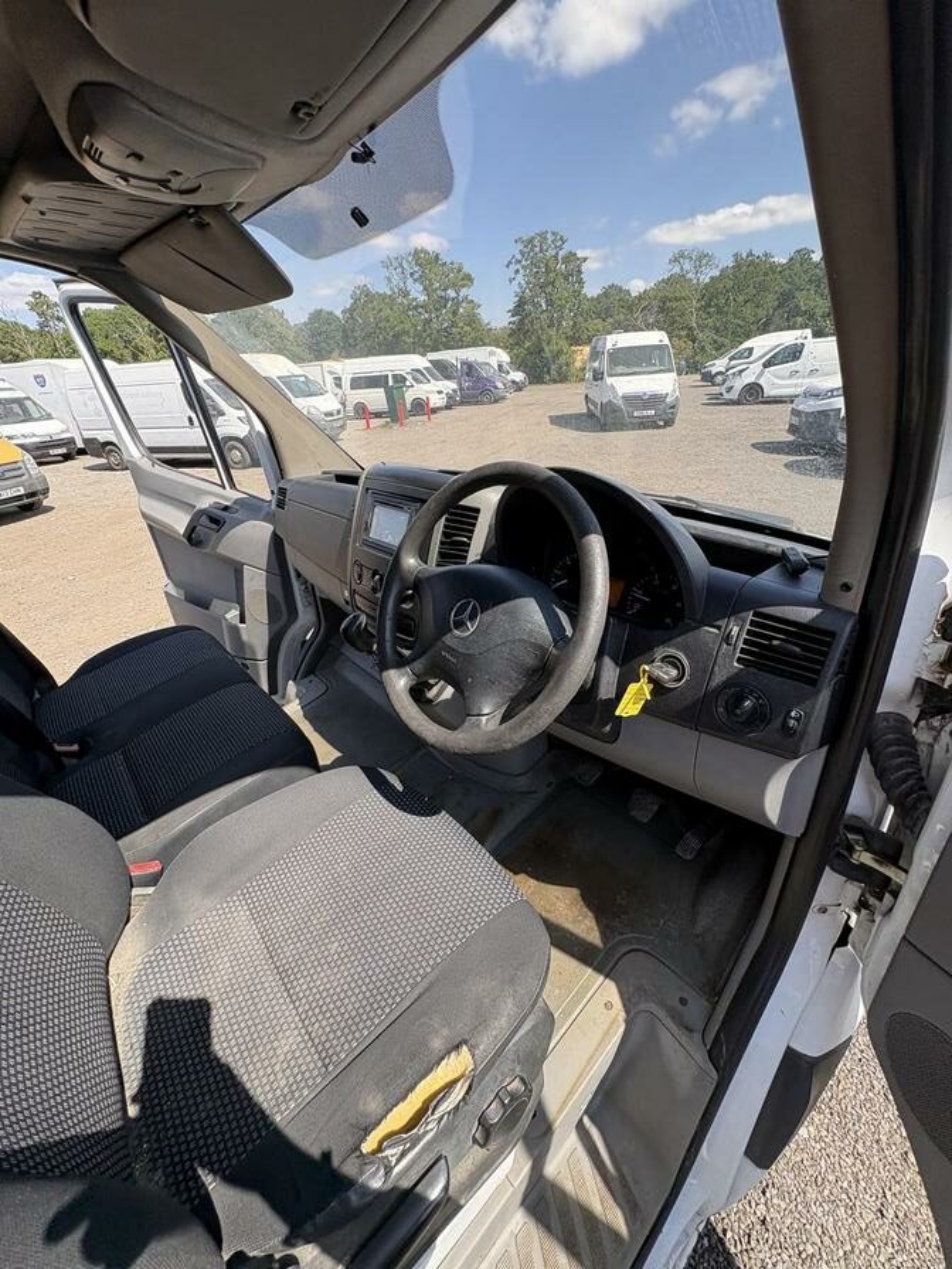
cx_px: 476
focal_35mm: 14
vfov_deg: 102.1
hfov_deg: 85.7
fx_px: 513
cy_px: 634
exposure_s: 1/354
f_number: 2.2
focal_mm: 2.22
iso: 40
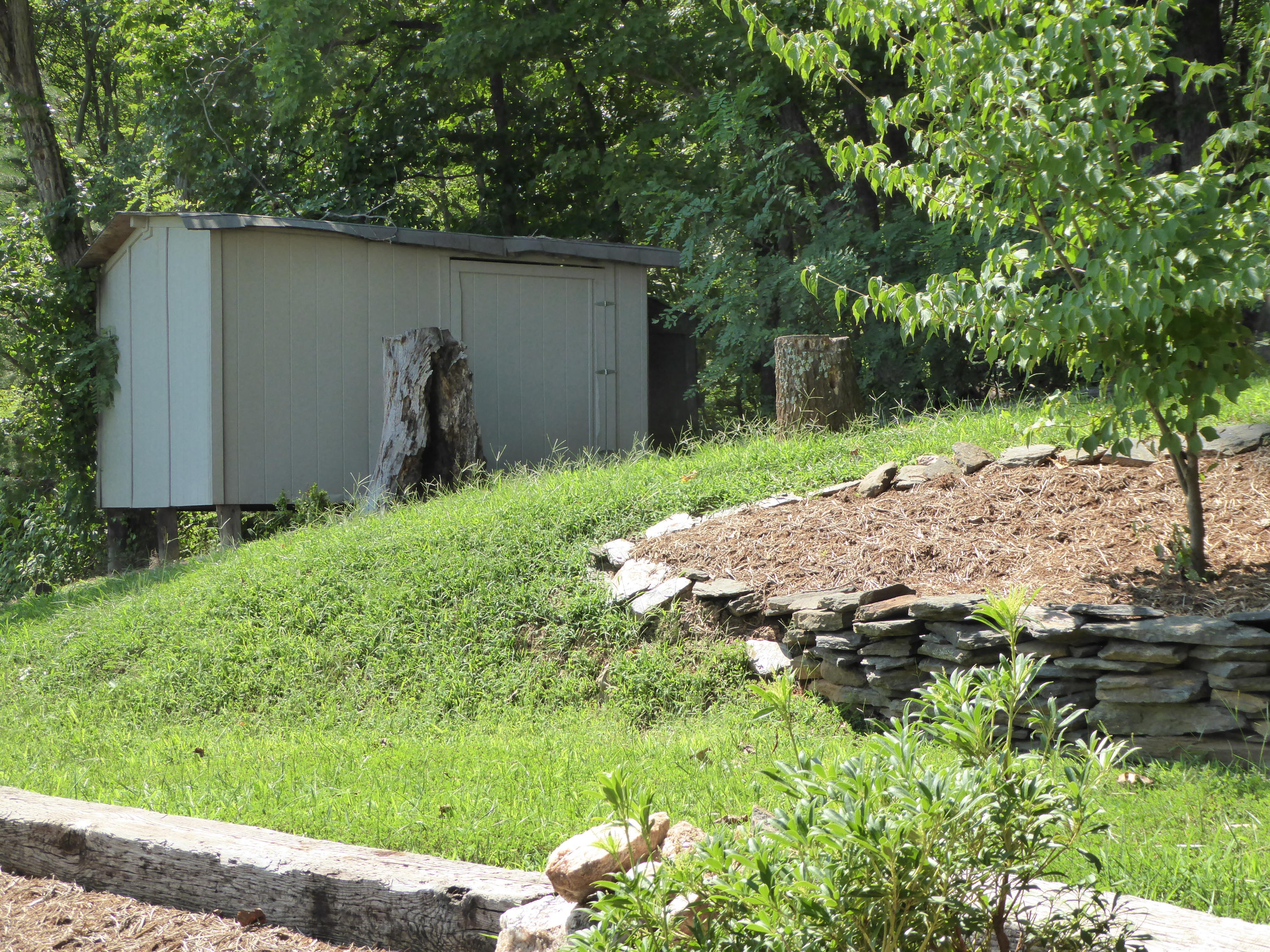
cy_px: 476
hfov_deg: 36.2
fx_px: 1944
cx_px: 635
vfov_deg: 27.5
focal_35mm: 53
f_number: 4.1
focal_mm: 9
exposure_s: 1/320
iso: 200
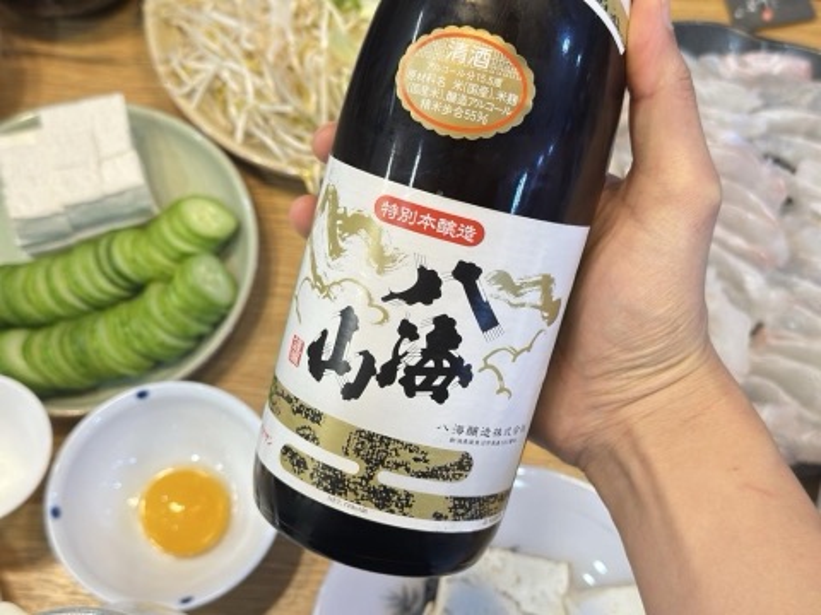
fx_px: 1138
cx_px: 410
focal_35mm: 48
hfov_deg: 39.7
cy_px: 308
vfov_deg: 30.3
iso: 160
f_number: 1.78
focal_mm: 6.86
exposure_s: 1/60
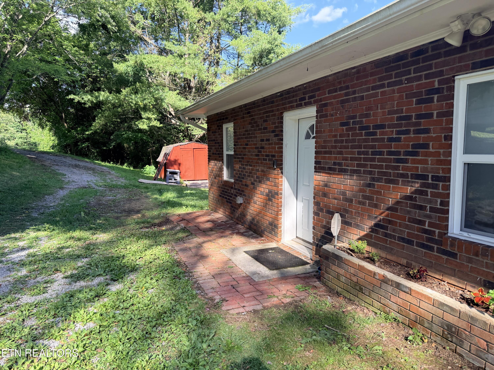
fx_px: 343
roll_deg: -0.2
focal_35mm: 24
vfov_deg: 56.8
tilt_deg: -5.8
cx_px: 247
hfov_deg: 71.6
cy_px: 185
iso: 100
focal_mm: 6.76
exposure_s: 1/788
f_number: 1.78
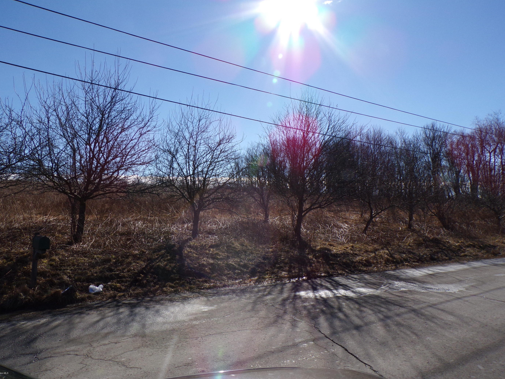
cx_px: 248
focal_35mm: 26
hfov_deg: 67.3
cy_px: 181
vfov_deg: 53.0
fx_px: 379
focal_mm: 4.3
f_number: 5.8
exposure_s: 1/680
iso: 80
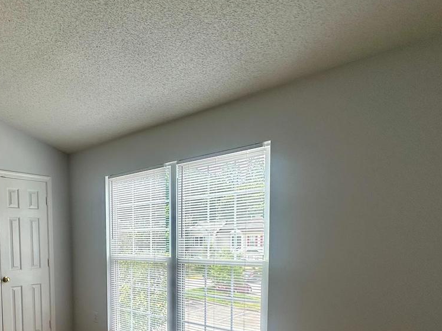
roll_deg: +0.9
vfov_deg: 48.4
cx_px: 108
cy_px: 265
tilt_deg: -2.7
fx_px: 345
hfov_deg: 61.5
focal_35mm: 27
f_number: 2.2
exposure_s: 1/234
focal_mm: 2.22
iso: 40
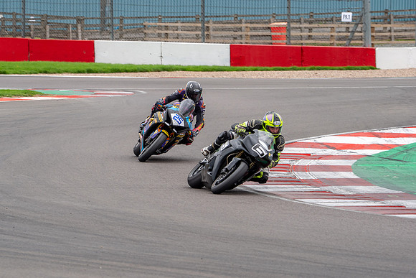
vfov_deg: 4.6
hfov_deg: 6.8
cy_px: 110
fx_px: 3477
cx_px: 165
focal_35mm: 301
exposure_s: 1/250
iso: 500
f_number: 8
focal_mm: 249
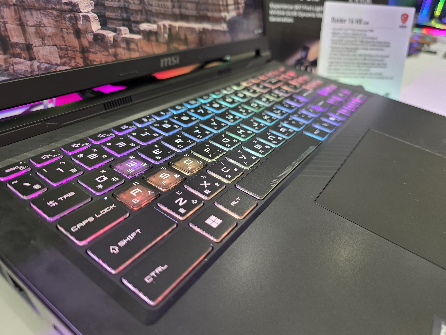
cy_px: 168
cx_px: 223
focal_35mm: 23
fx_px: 296
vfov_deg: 58.9
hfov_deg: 73.9
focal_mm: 6.3
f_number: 1.7
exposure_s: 1/50
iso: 125
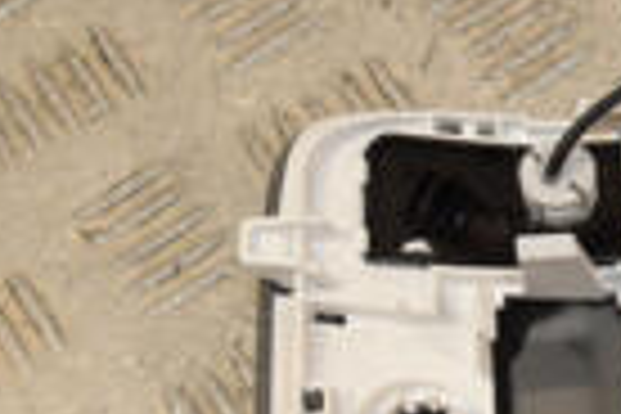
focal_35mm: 156
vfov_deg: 8.8
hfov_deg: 12.5
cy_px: 207
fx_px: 2691
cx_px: 954
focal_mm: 24
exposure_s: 1/200
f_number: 9
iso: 800
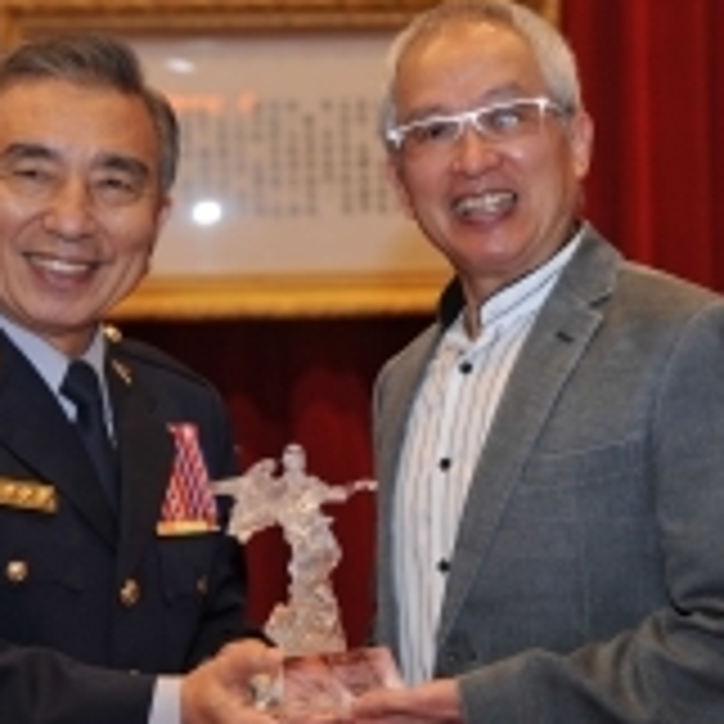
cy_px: 358
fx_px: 3242
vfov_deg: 12.7
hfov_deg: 12.7
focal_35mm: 137
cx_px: 306
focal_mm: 65
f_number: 4
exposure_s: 1/125
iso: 360
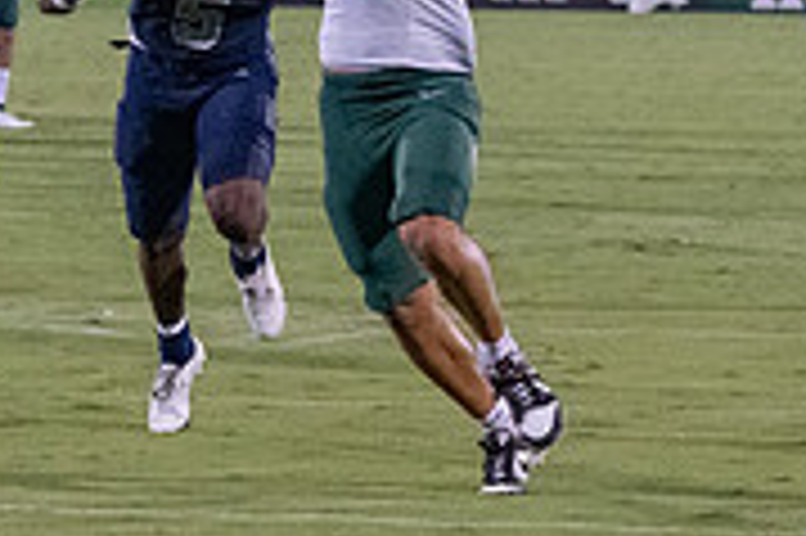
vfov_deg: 3.2
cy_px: 12
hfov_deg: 4.7
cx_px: 291
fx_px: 9730
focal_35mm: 435
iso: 12800
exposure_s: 1/1000
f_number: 5.6
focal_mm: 104
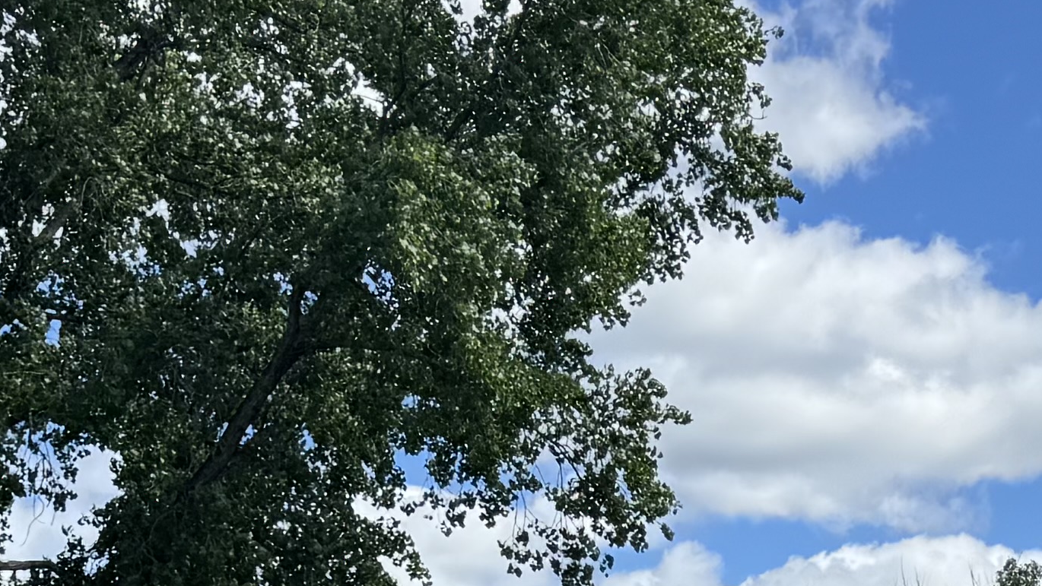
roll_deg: +1.9
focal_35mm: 109
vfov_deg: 10.1
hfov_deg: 19.5
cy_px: 1256
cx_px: 759
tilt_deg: -2.6
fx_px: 3012
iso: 80
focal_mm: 6.76
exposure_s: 1/2506
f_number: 1.78
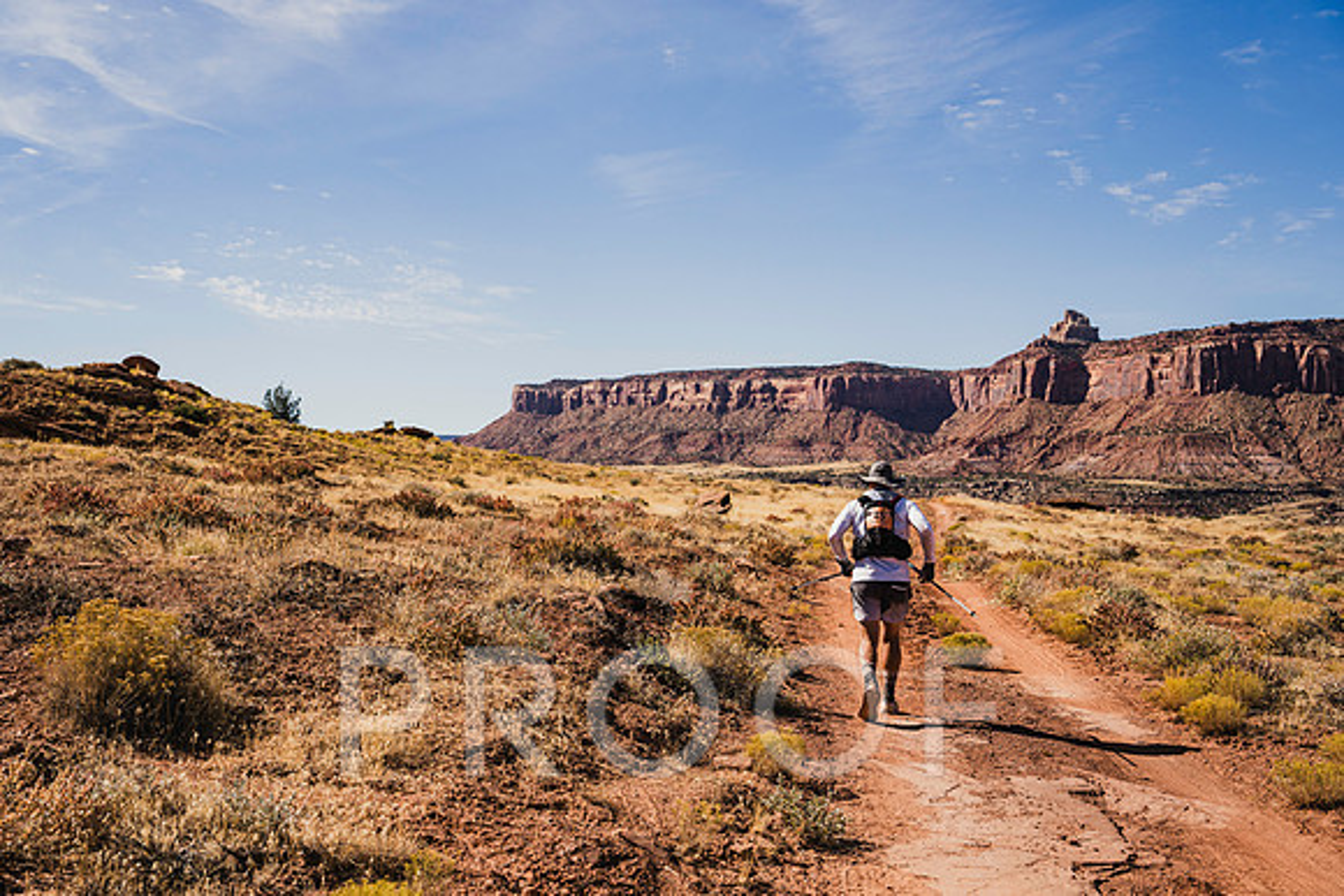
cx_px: 658
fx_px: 1744
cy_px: 448
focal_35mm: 47
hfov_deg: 42.1
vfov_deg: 28.8
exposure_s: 1/2000
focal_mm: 45
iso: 160
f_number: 4.5
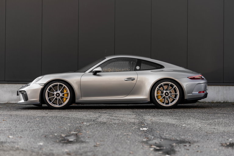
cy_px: 78
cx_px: 117
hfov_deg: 23.9
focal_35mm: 85
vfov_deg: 16.1
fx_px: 552
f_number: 3.2
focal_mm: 85
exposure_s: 1/125
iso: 250
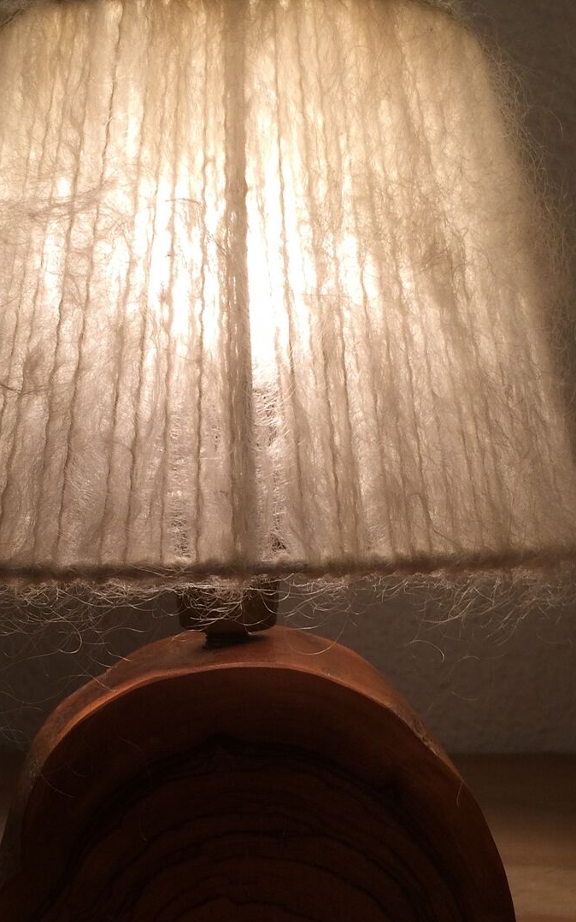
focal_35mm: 57
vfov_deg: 35.6
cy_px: 526
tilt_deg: -4.4
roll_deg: +0.4
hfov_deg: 22.7
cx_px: 220
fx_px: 1432
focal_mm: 4.15
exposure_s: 1/124
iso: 32
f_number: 2.2
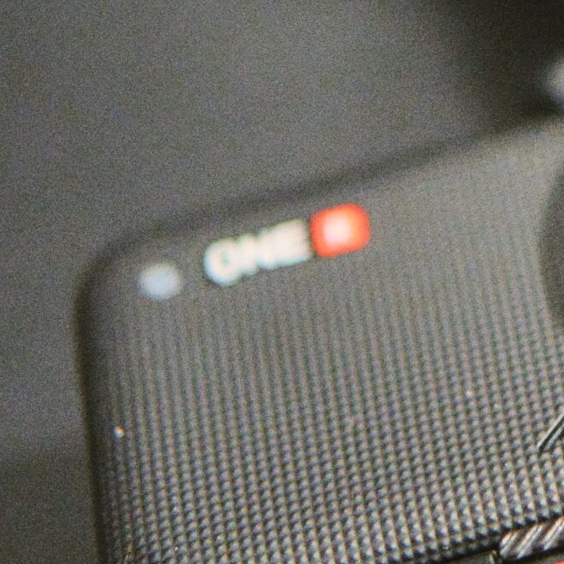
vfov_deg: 7.1
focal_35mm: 245
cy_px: -76
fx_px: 4516
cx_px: 992
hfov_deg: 7.0
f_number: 1.8
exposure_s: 1/125
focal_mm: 50
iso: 6400
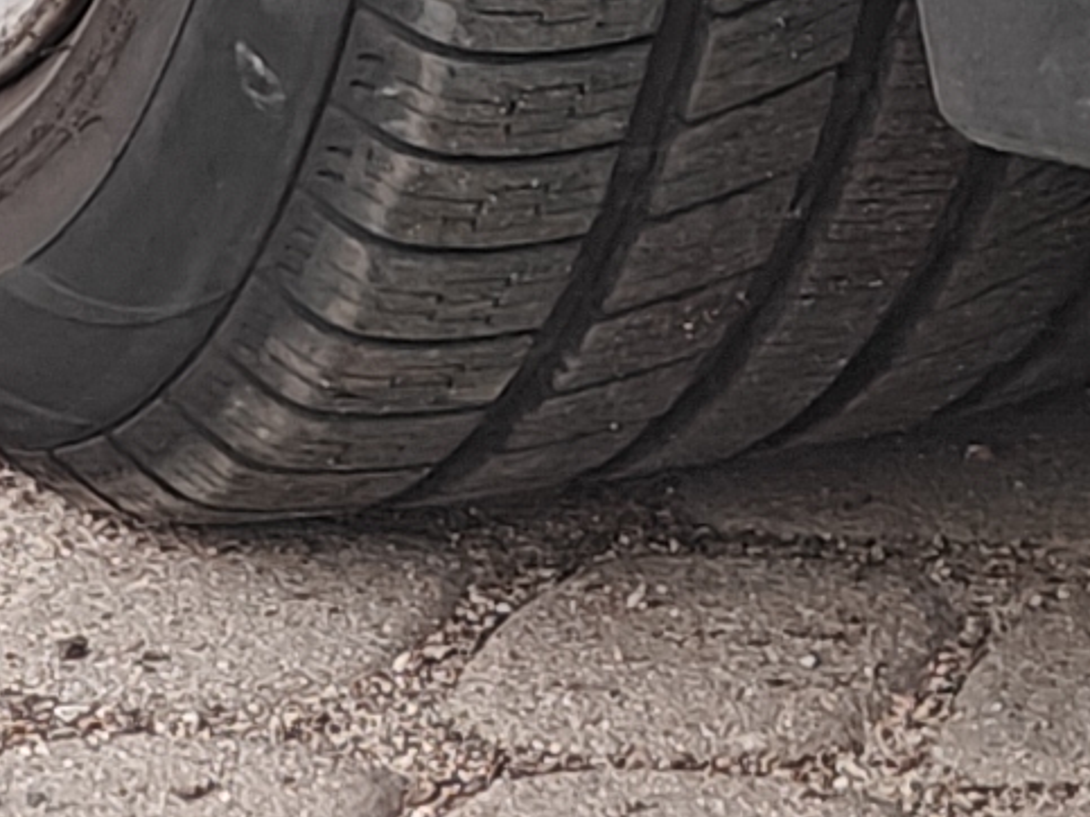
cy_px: -1754
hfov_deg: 6.1
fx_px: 9602
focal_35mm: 305
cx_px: 2880
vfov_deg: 4.6
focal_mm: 7.08
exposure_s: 1/237
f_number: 2
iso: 50
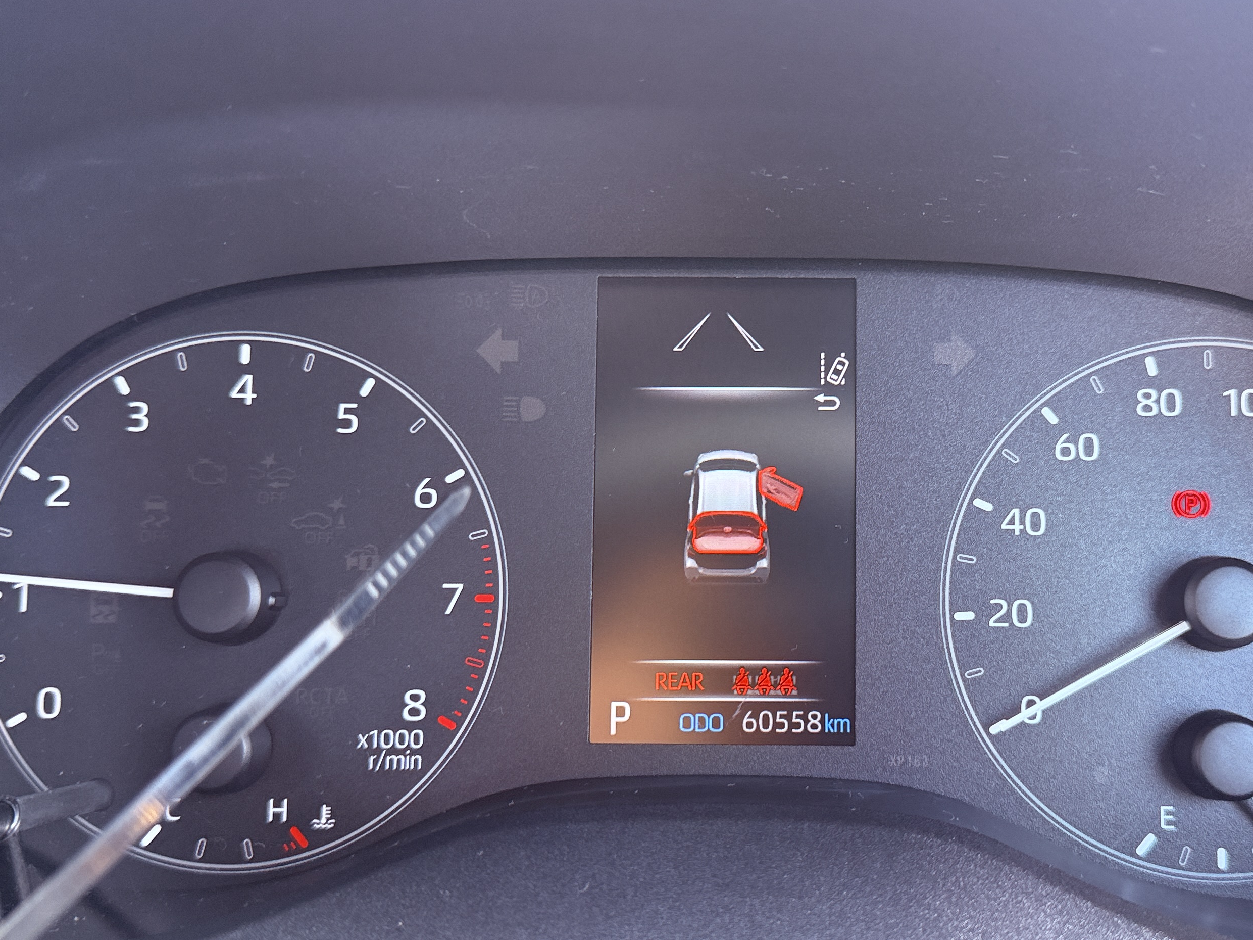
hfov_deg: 47.6
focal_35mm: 39
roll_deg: +0.0
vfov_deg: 36.8
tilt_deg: -21.1
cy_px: 476
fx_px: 1412
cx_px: 749
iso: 200
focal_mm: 6.76
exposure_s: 1/84
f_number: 1.78
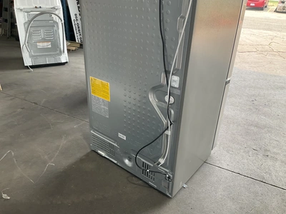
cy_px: 107
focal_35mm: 29
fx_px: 240
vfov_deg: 48.2
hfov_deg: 61.7
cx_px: 143
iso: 40
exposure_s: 1/122
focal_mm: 3
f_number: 1.8
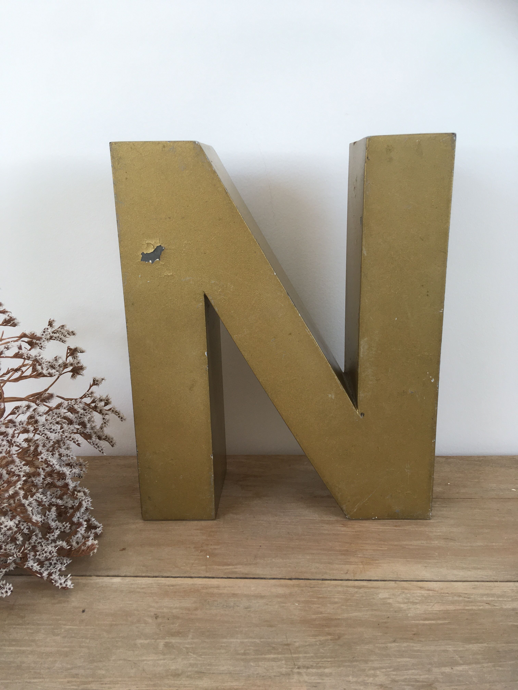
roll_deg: +0.6
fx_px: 579
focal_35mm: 29
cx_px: 259
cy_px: 345
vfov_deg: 61.7
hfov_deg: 48.2
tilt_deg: -16.2
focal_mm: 4.15
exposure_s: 1/100
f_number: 2.2
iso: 40
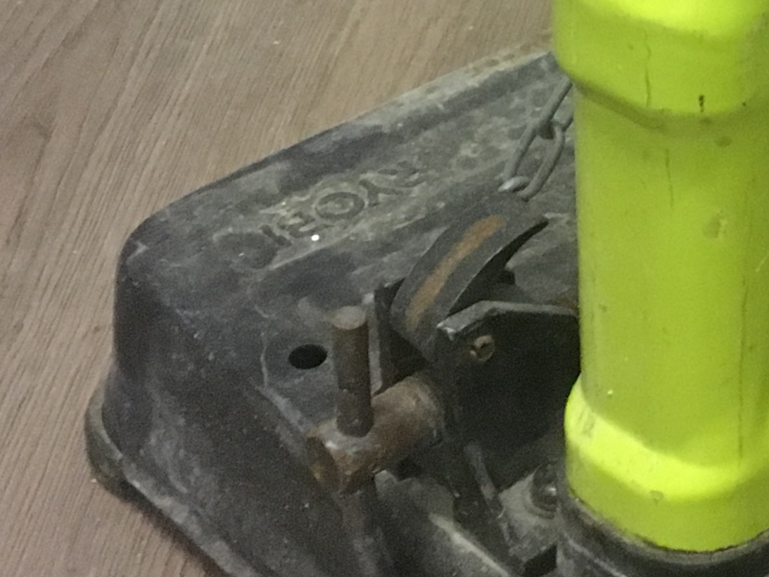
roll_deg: -3.3
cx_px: 951
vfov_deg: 13.6
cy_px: -30
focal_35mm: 107
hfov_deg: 17.4
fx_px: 2377
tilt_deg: -31.4
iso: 320
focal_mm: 4.15
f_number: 2.2
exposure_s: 1/17
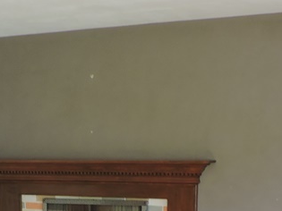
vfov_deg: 17.5
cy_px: 284
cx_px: 114
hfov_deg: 25.0
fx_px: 635
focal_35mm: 78
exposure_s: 1/30
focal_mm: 4.3
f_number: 3
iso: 160
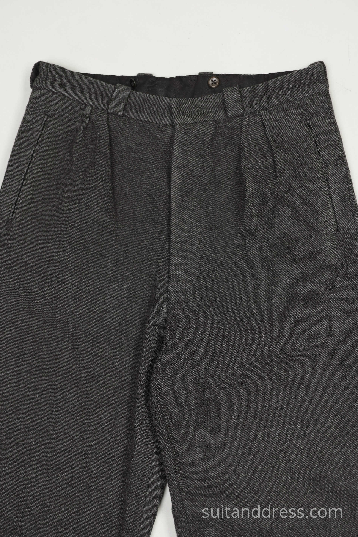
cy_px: 268
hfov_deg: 28.1
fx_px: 716
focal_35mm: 48
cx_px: 179
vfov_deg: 41.1
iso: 400
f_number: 2.5
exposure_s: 1/100
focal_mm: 32
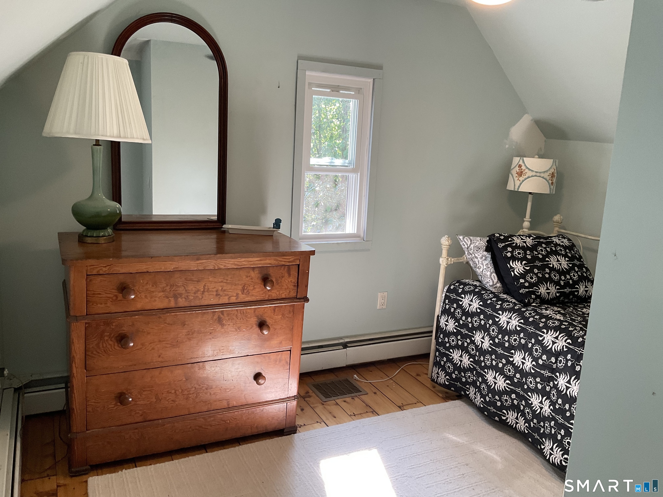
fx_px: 555
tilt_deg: -11.9
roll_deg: -3.6
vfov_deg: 48.2
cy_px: 248
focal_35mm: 29
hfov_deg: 61.7
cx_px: 332
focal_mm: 3
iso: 64
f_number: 1.8
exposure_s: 1/62
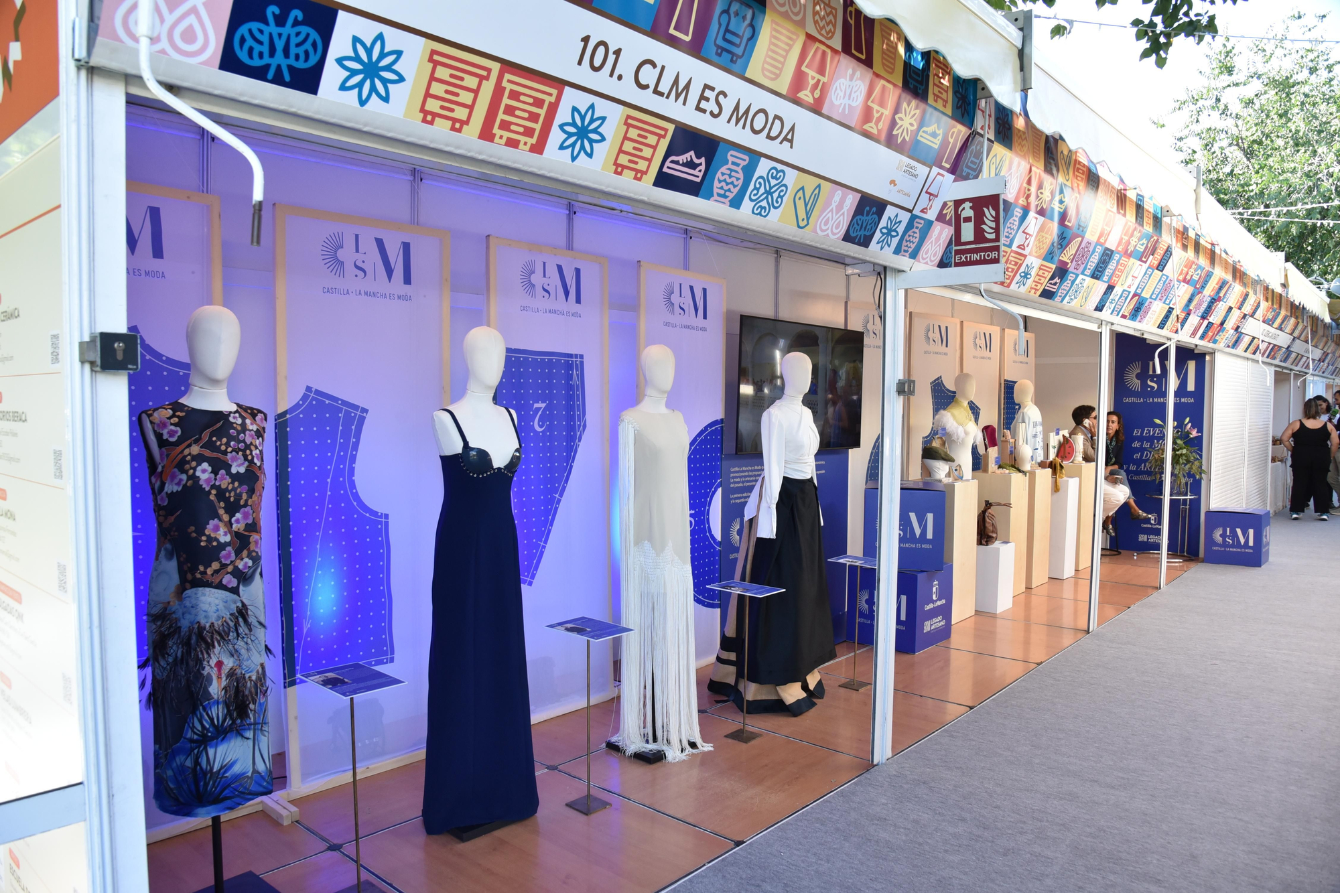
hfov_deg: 73.7
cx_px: 670
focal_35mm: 24
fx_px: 893
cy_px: 446
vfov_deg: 53.1
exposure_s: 1/200
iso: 1000
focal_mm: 24
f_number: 8
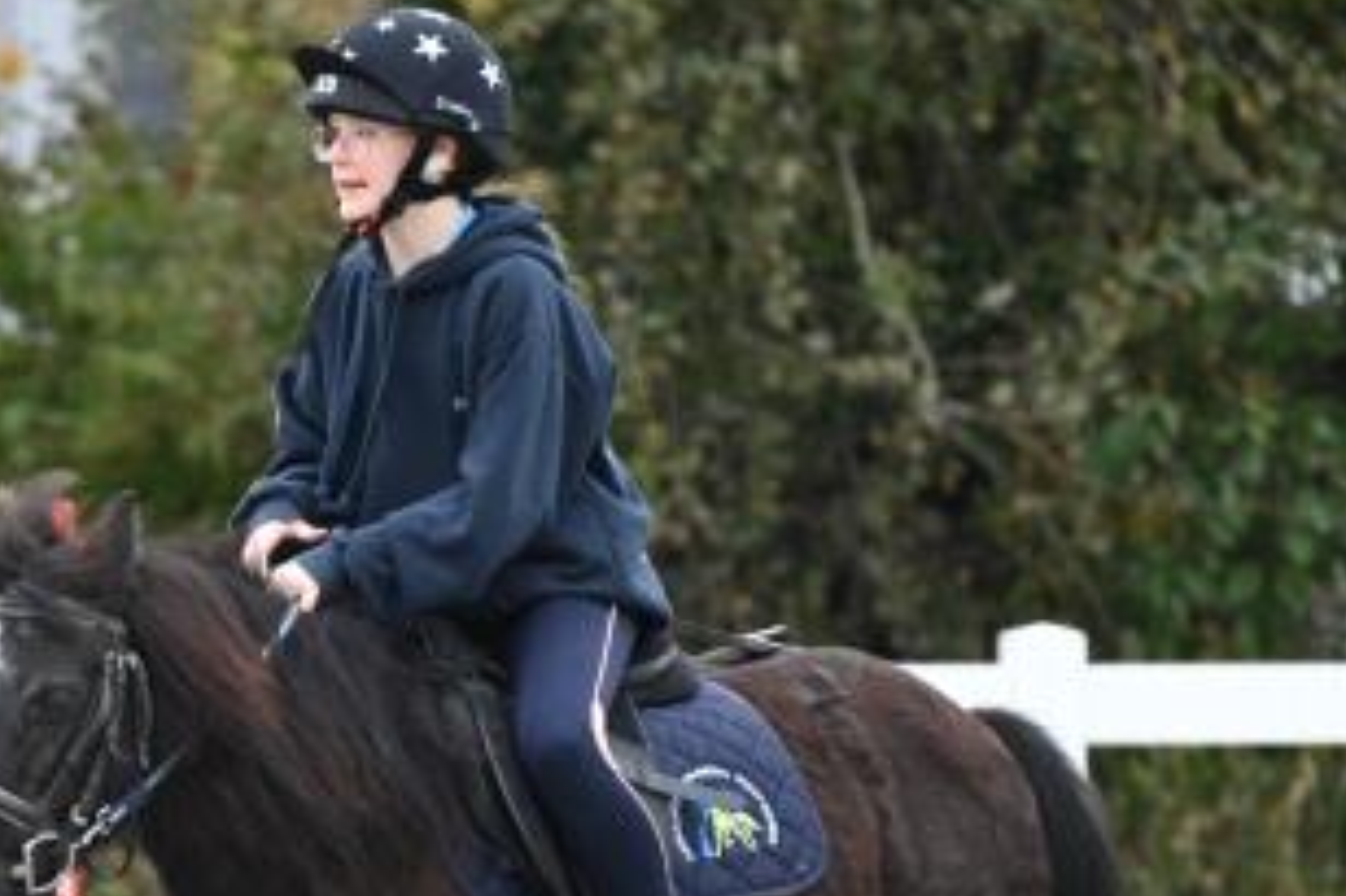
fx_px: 38787
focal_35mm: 1038
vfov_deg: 1.3
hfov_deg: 2.0
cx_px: 52
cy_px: 699
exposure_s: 1/800
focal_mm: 400
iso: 2500
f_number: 5.6
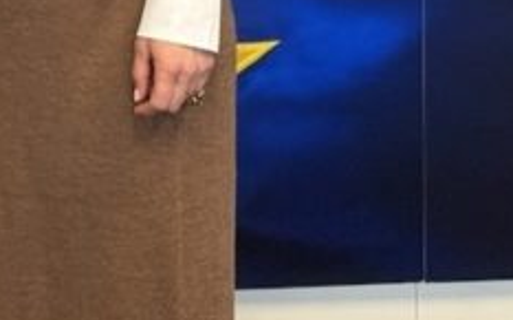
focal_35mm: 224
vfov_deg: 5.7
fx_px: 3128
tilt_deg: -4.7
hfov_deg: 9.3
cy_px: -371
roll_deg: +0.0
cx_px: -95
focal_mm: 6.76
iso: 200
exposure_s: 1/50
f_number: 1.78
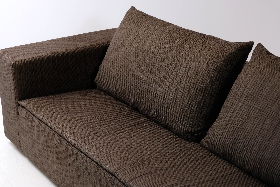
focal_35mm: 72
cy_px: 98
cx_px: 134
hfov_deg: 28.1
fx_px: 560
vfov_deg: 18.9
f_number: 6.4
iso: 640
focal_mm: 44.1
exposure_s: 1/20
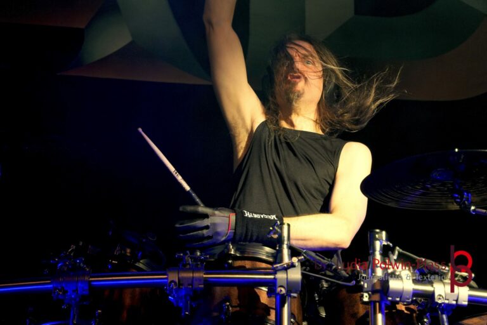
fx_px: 2861
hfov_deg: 9.7
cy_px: 162
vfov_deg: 6.5
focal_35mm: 212
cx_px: 244
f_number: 5.6
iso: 1250
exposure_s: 1/250
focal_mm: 141
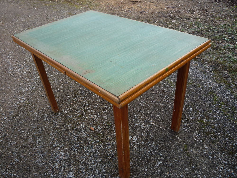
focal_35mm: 30
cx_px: 118
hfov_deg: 60.0
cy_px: 89
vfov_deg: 46.8
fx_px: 205
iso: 100
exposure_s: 1/200
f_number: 4
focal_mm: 5.2
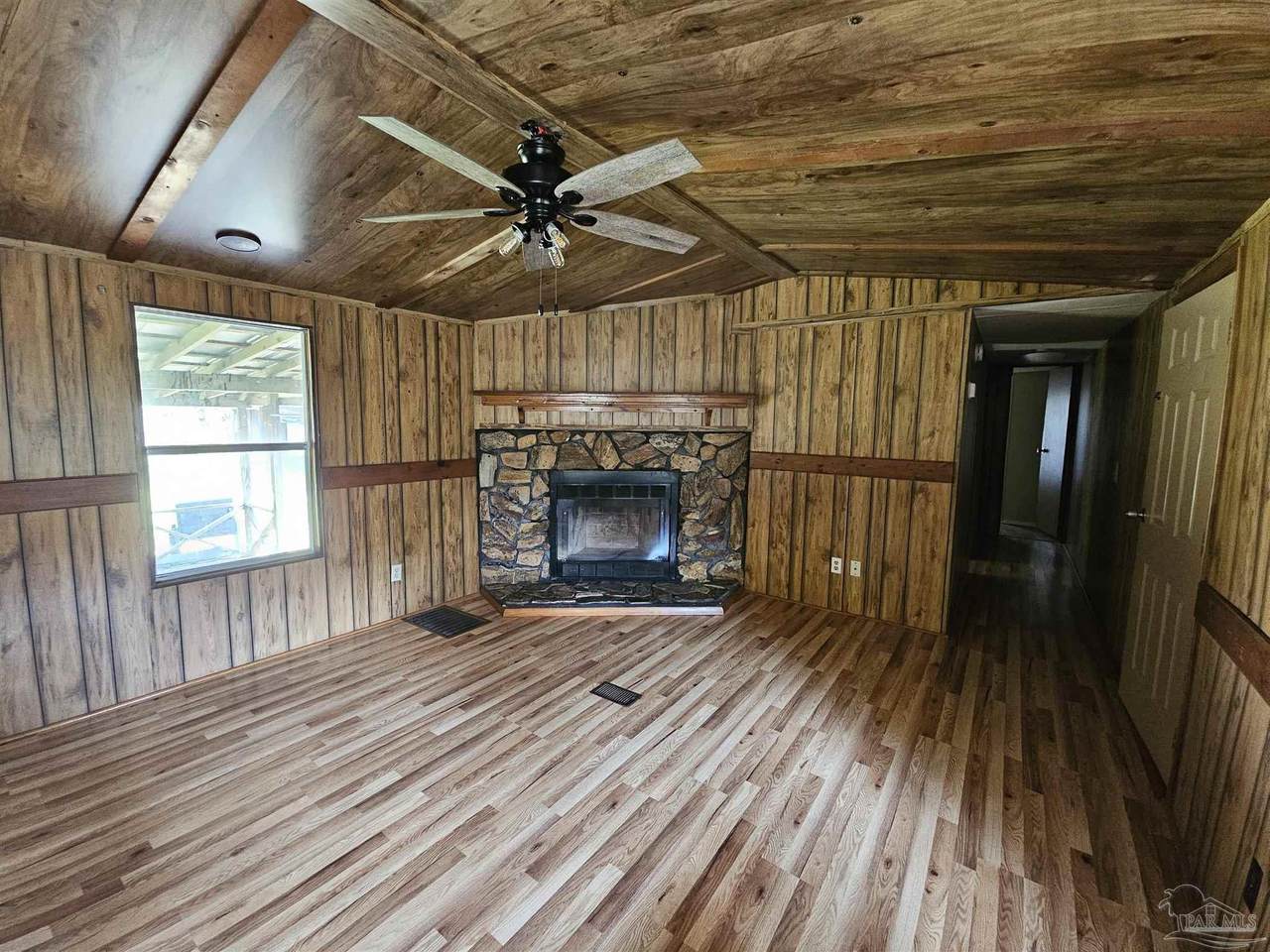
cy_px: 476
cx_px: 635
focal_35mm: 13
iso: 640
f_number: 2.2
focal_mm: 2.2
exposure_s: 1/30
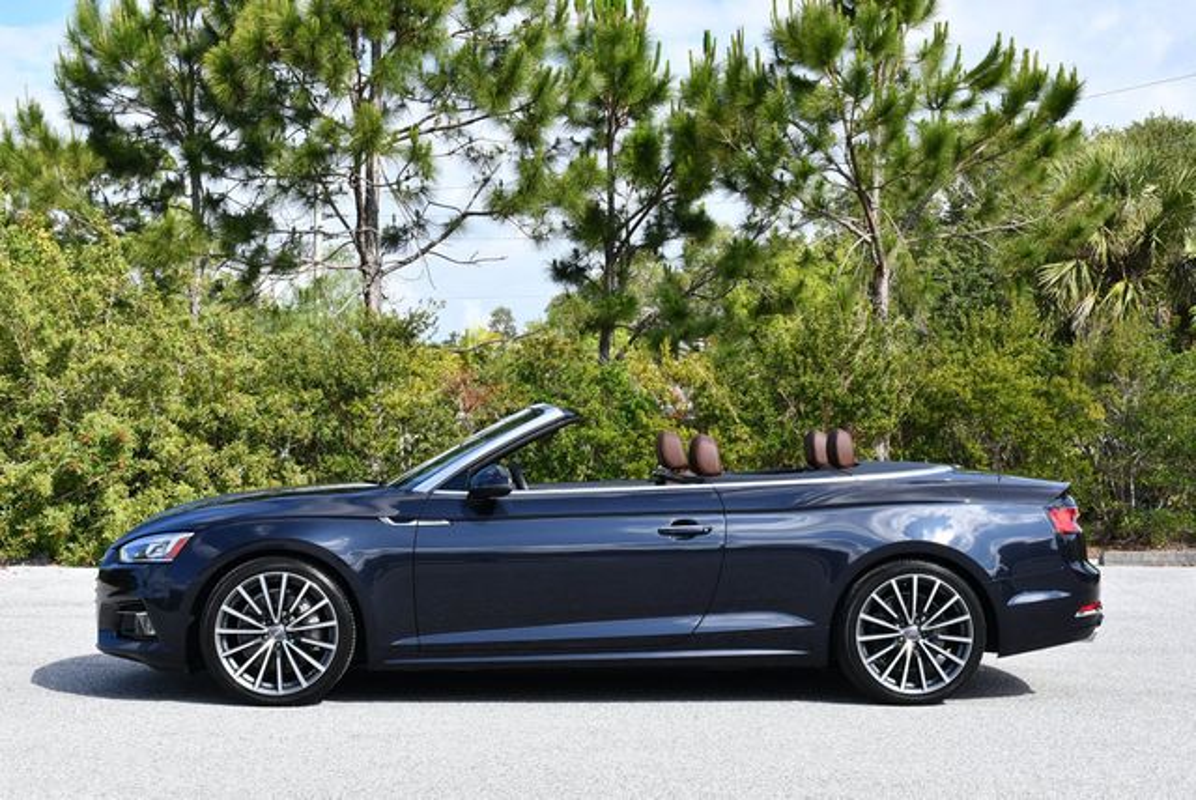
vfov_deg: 23.4
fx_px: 1929
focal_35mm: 58
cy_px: 400
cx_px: 598
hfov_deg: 34.5
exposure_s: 1/250
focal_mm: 29
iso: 200
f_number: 8
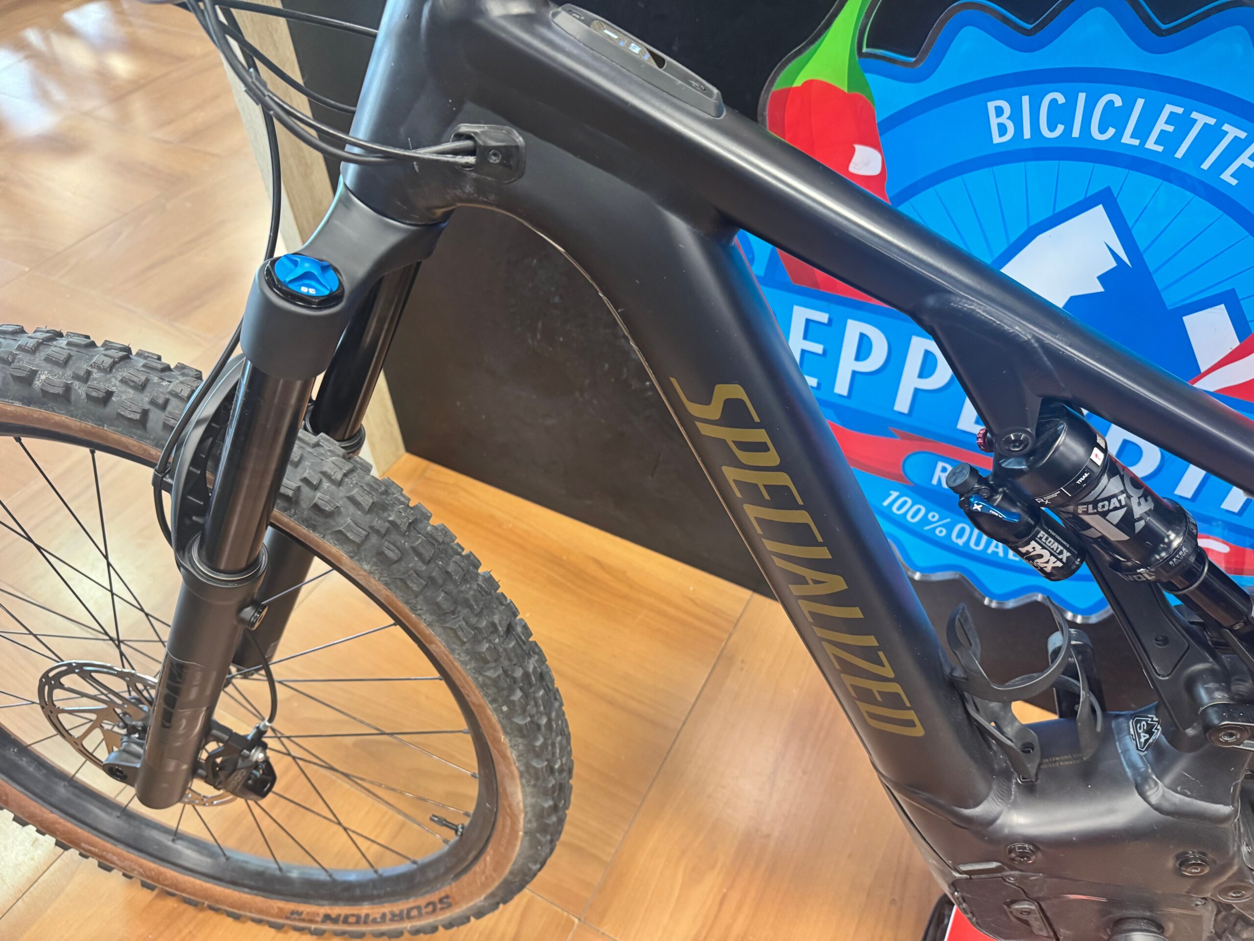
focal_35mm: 24
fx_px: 869
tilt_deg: -46.1
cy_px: 470
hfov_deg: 71.6
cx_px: 627
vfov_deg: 56.8
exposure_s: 1/50
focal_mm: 6.76
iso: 320
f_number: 1.78
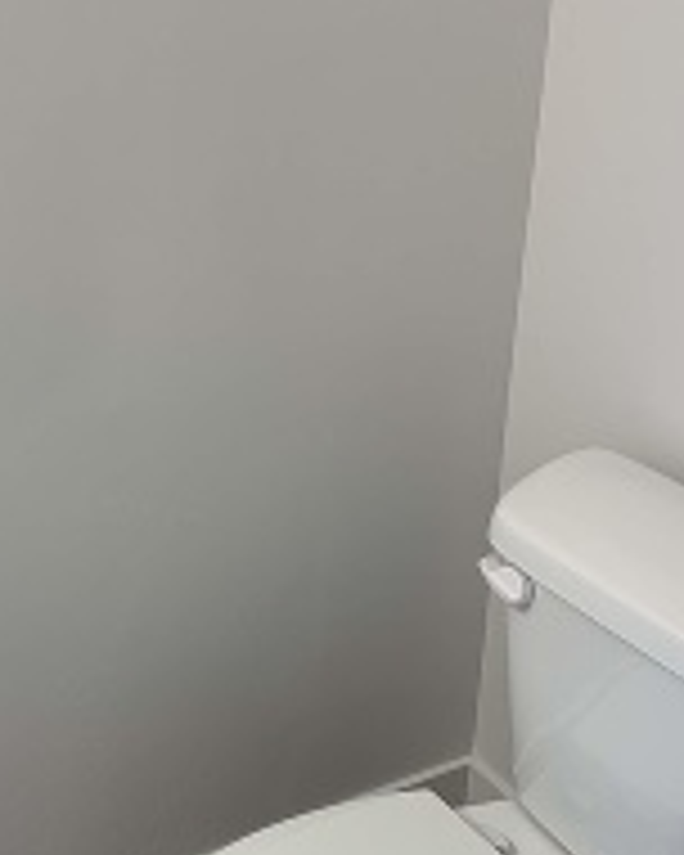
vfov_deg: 29.5
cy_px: 526
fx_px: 1620
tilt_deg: -28.6
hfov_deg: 23.7
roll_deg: +0.4
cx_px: 207
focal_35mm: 64
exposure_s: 1/60
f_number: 1.8
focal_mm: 4.25
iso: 64
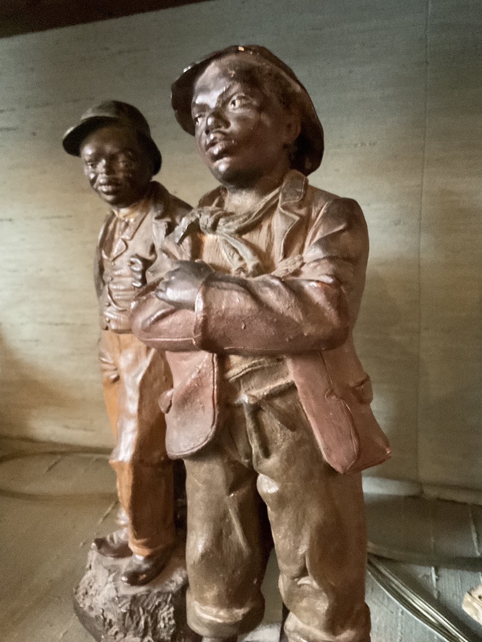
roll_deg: +1.9
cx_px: 241
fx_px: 538
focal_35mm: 29
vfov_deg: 61.7
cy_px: 321
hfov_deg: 48.2
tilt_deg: -12.7
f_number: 1.8
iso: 1000
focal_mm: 3
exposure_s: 1/17
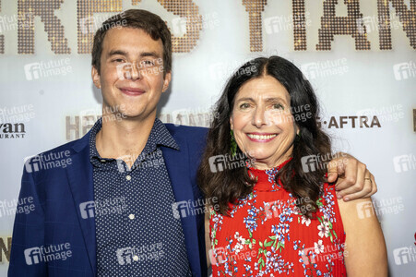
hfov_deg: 38.9
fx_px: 589
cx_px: 208
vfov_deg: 26.4
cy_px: 138
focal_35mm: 51
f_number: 6.3
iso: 640
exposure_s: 1/200
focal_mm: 51
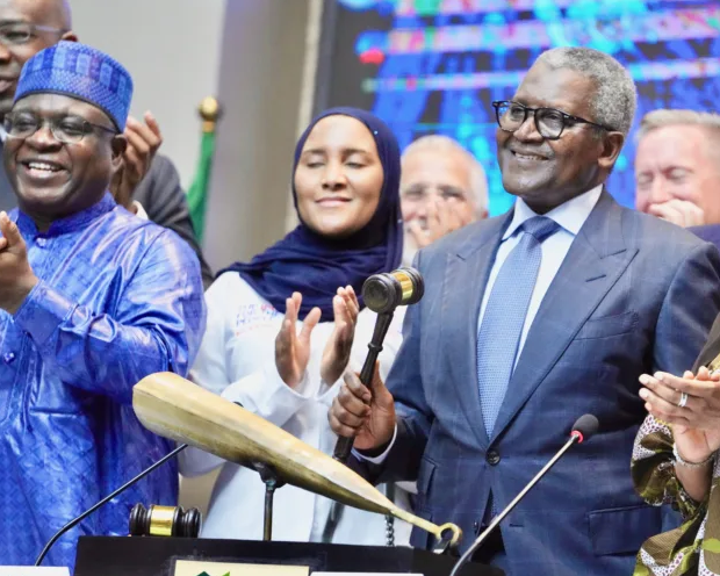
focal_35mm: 227
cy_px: 288
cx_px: 387
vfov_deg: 6.8
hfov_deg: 8.5
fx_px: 4837
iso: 6400
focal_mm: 200
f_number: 3.5
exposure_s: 1/1000
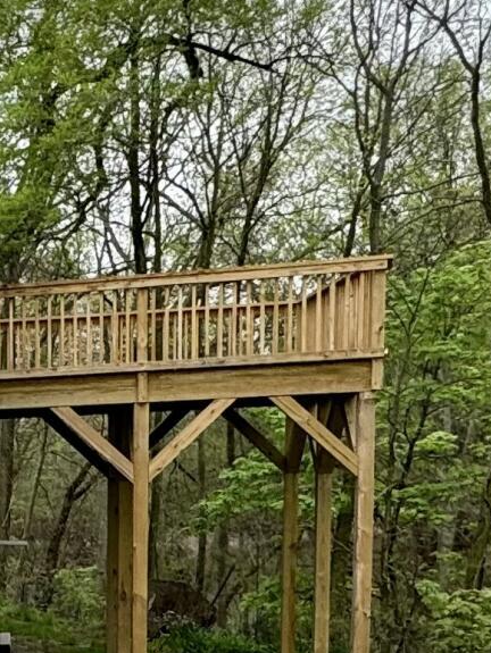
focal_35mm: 73
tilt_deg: -7.3
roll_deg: +2.1
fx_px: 1379
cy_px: 634
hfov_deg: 16.6
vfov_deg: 25.5
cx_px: -406
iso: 40
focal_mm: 2.22
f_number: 2.2
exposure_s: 1/133
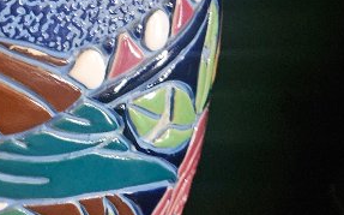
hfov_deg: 18.0
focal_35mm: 102
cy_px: -148
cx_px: -186
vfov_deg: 12.0
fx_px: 956
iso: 800
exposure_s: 1/25
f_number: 1.8
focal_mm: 5.4
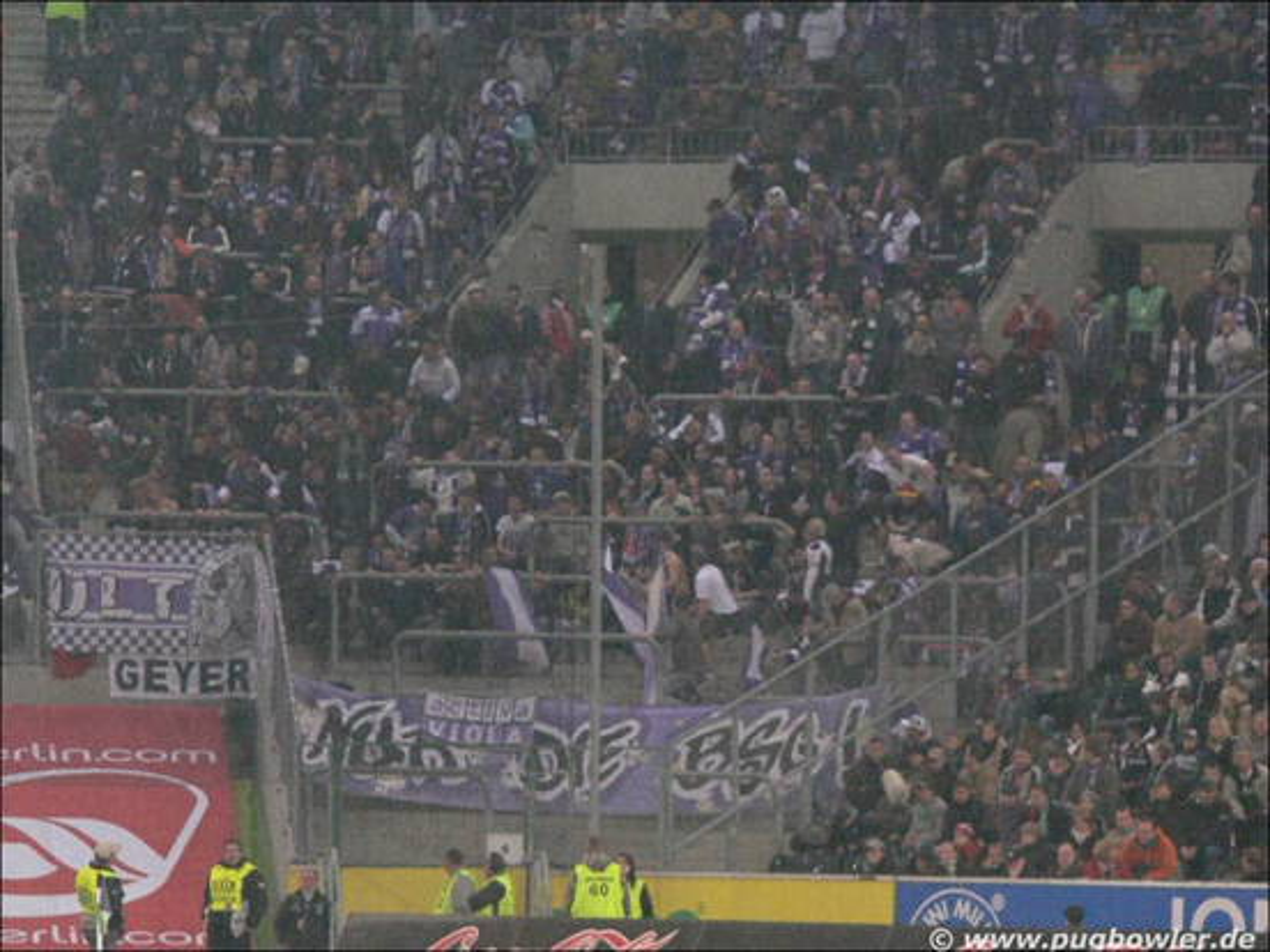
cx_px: 635
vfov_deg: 4.5
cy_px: 476
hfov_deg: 5.9
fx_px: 12254
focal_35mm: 334
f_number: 3.6
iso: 400
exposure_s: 1/125
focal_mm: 55.4
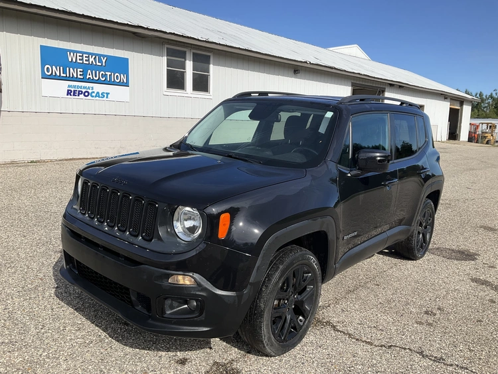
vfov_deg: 48.3
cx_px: 249
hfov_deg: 61.6
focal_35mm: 29
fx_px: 417
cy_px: 187
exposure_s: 1/1912
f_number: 1.8
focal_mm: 3
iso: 25
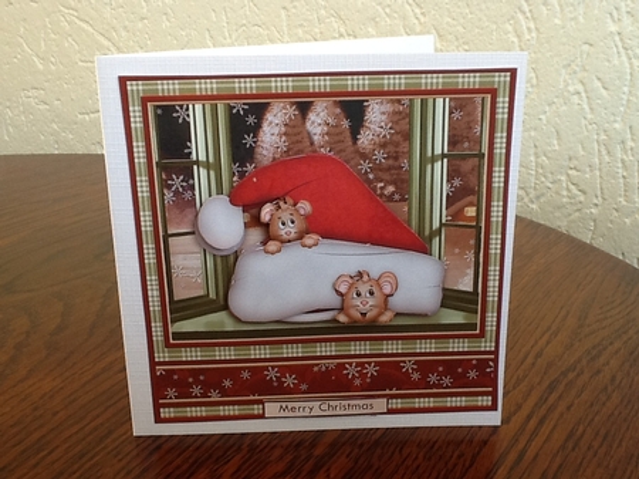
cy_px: 240
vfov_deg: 32.8
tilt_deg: -20.8
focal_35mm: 44
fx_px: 812
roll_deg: +2.9
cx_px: 320
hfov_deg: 43.0
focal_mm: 2.03
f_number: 2.4
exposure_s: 1/30
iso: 50
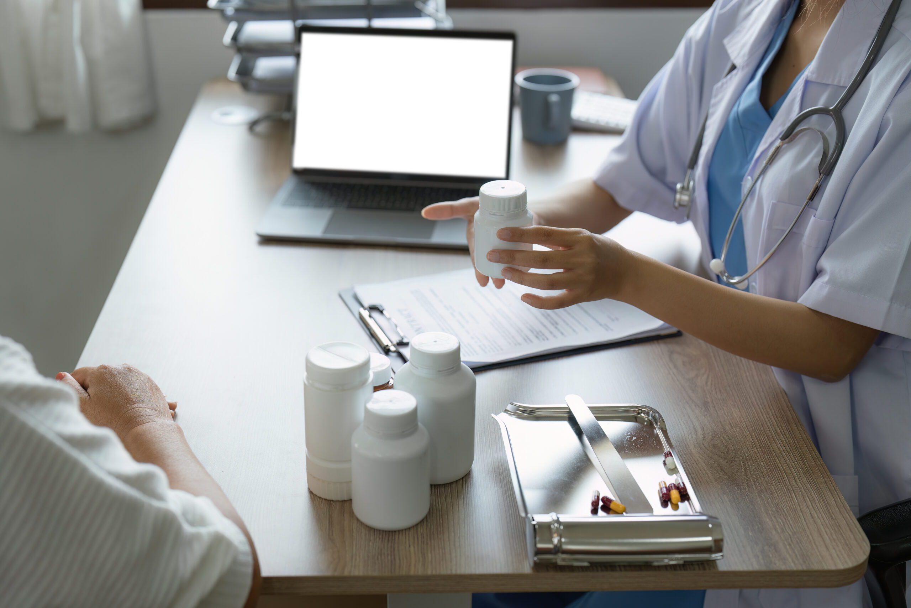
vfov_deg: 27.0
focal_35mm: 50
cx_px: 456
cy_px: 304
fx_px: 1265
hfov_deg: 39.6
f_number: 2.8
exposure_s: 1/250
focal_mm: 50
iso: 200
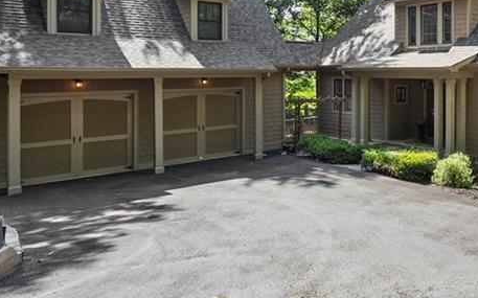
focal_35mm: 34
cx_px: 449
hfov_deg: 49.3
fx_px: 440
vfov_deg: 36.6
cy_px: 78
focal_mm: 14.8
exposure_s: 1/250
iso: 640
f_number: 7.1
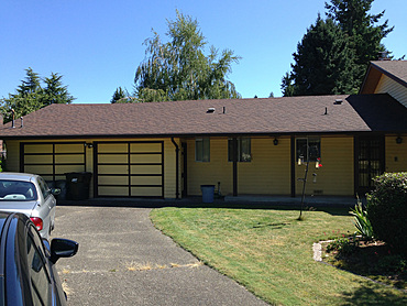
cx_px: 204
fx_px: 388
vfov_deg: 43.0
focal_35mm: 33
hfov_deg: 55.3
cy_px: 153
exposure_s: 1/809
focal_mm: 4.12
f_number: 2.4
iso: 50
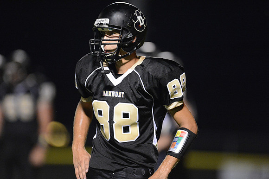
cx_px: 134
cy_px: 90
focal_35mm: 400
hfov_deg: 5.2
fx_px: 2987
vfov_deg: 3.4
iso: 12800
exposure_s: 1/640
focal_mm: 400
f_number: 2.8
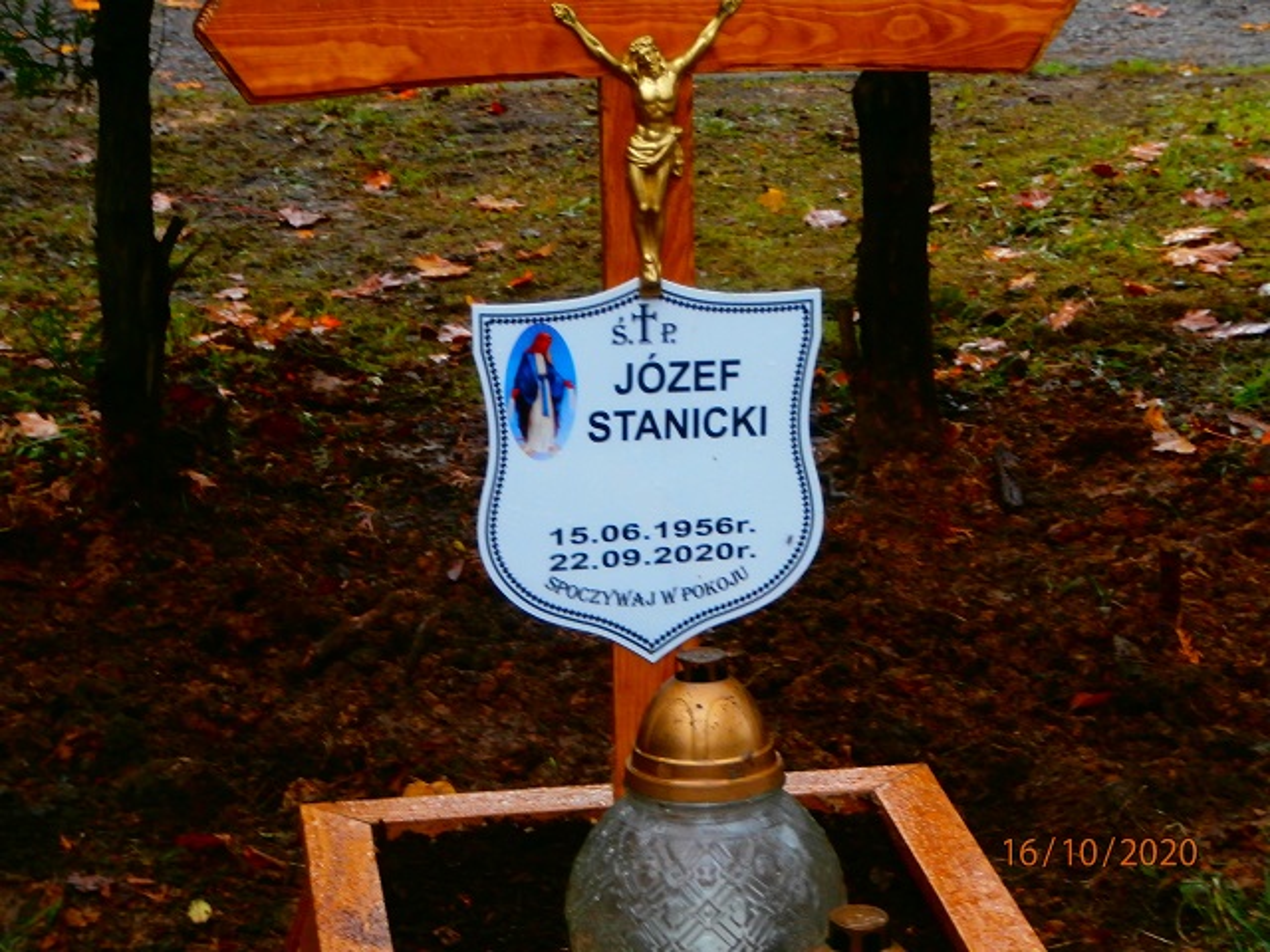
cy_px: 476
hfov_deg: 17.9
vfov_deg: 13.5
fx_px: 4036
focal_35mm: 110
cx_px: 635
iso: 200
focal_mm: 19.54
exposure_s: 1/50
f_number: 5.4
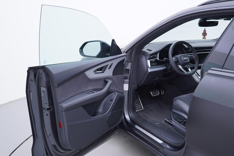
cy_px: 78
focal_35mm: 36
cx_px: 117
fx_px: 234
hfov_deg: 53.1
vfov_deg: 36.9
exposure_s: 1/50
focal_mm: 24
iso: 125
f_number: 3.2
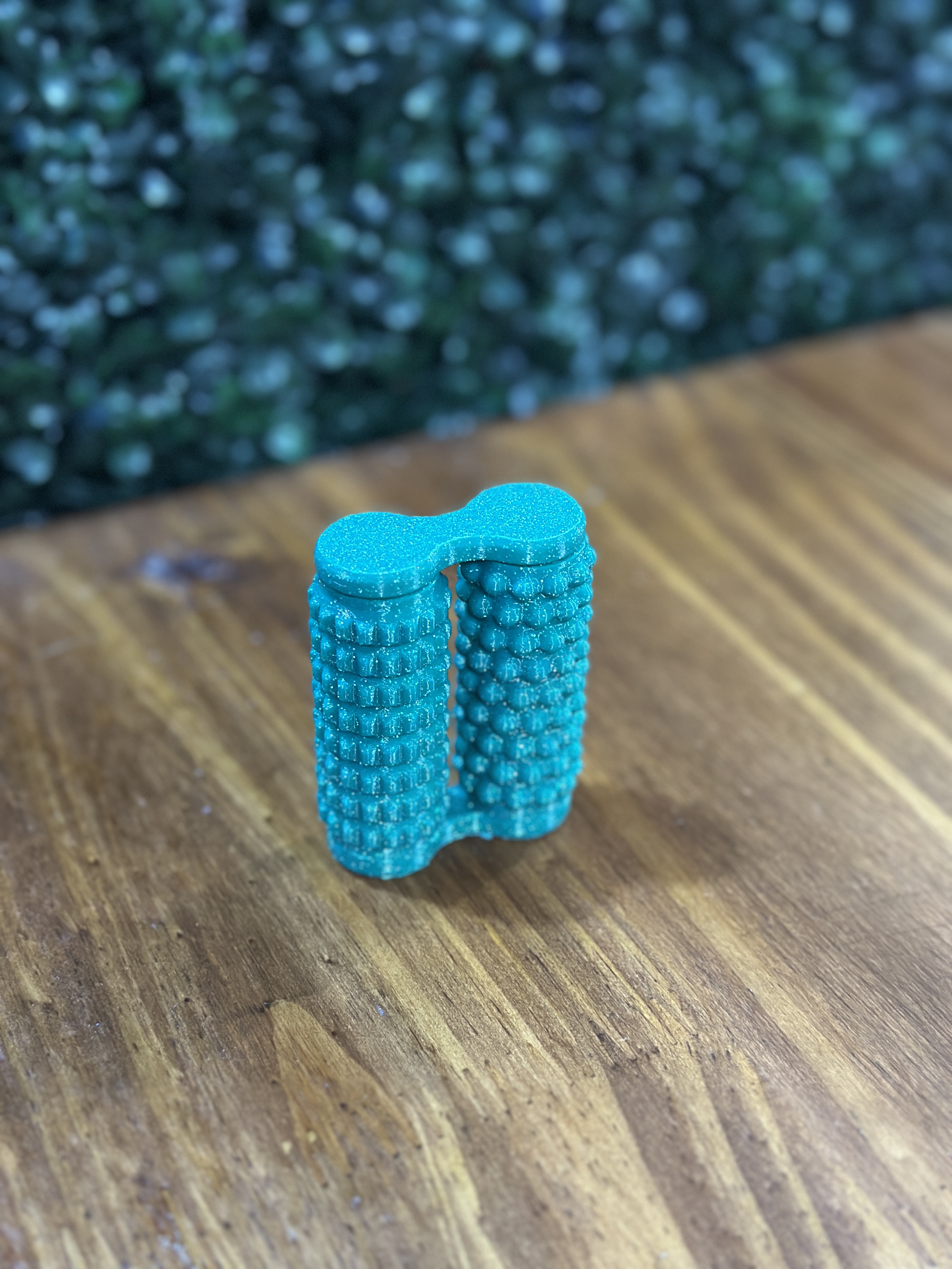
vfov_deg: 39.7
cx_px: 476
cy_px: 634
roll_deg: -0.5
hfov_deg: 30.3
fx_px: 1760
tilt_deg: -33.1
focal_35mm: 48
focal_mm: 6.86
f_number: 1.78
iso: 640
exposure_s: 1/33
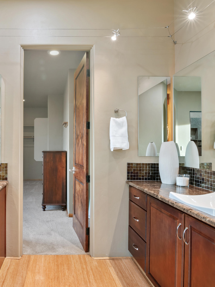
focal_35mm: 24
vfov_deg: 71.6
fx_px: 199
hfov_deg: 54.0
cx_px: 52
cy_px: 147
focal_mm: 16
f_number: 13
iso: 800
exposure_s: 1/15
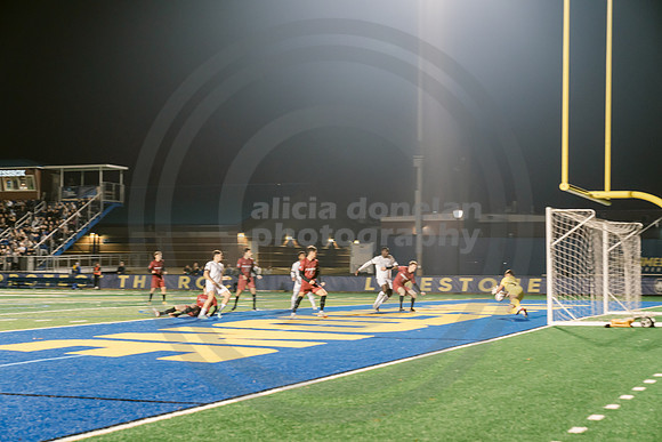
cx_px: 331
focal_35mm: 70
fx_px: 1287
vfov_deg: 19.5
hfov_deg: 28.8
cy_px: 221
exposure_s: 1/160
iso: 2500
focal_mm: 70
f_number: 4
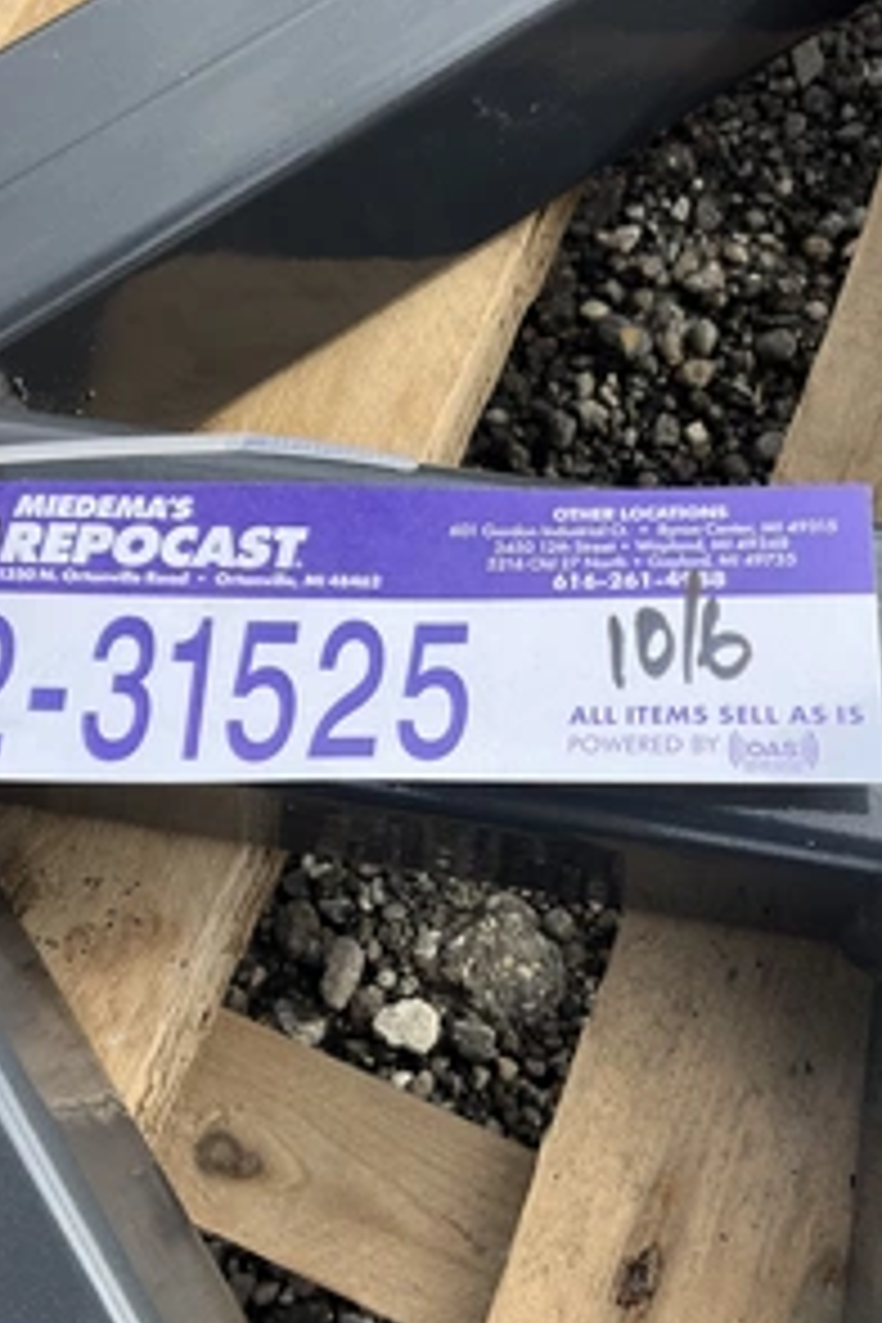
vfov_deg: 47.4
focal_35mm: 41
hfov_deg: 32.6
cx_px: 450
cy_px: 662
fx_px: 1507
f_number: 1.8
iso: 25
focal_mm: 3
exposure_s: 1/650
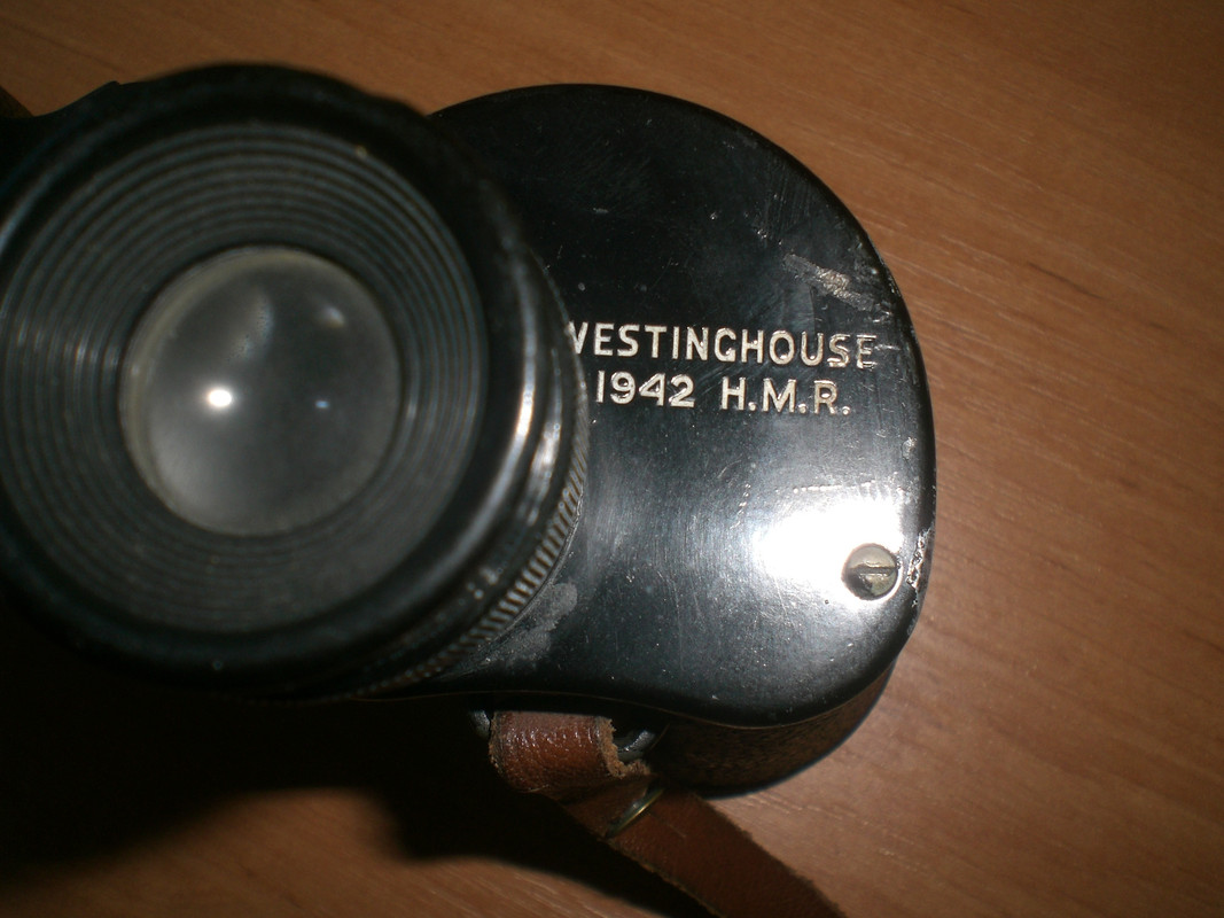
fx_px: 1344
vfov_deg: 37.7
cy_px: 459
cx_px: 612
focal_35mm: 38
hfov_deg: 49.0
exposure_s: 1/60
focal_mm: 6.3
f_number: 4.4
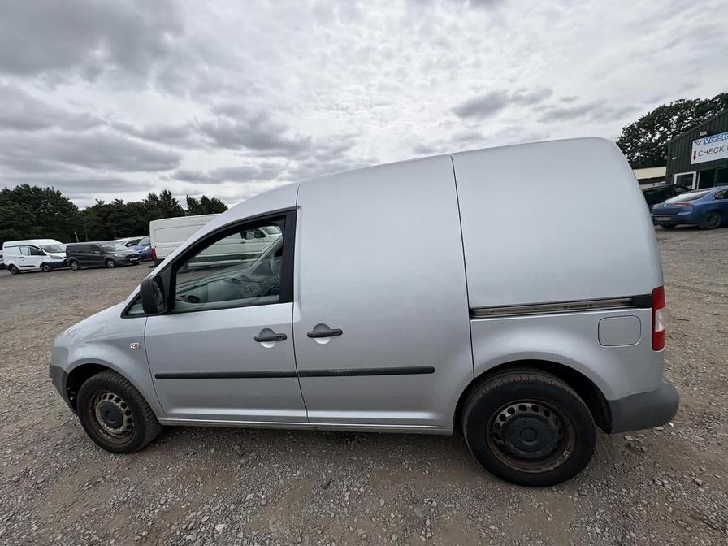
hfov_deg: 102.1
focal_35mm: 14
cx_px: 364
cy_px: 273
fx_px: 294
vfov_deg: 85.7
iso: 50
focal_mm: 2.22
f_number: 2.2
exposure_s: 1/2674
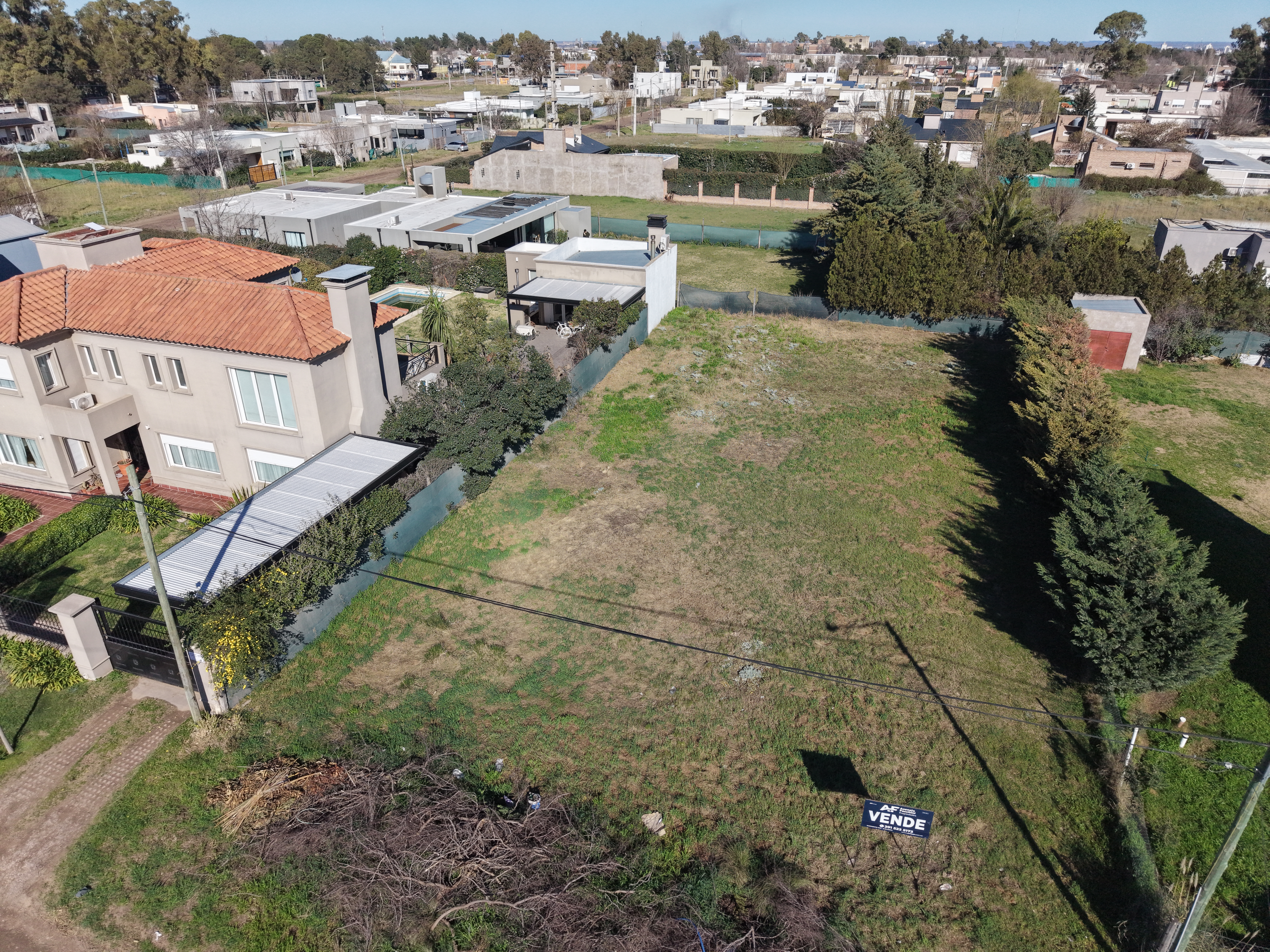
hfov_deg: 71.6
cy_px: 476
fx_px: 881
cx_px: 635
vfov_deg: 56.8
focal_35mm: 24
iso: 200
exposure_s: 1/6000
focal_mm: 8.67
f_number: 1.8
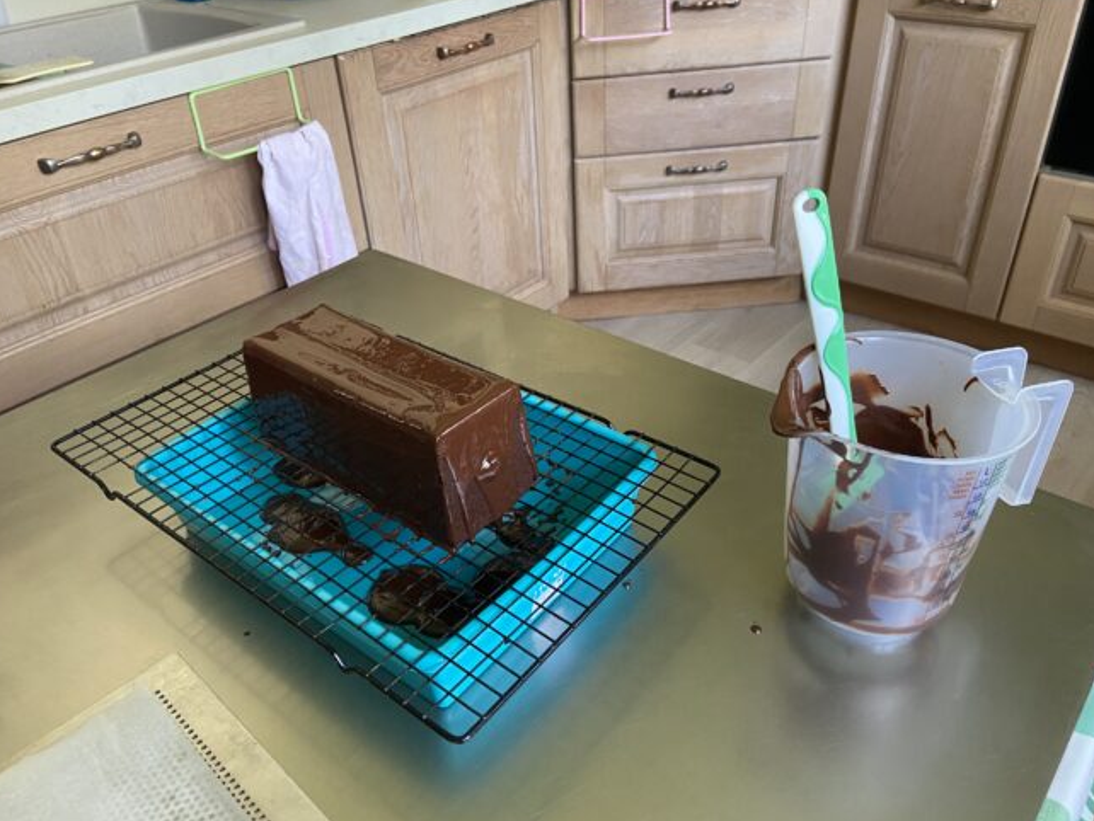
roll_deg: +2.9
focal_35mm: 27
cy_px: 407
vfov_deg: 51.4
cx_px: 553
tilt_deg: -35.8
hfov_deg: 65.3
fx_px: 854
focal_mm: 4.25
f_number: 1.8
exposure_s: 1/60
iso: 250
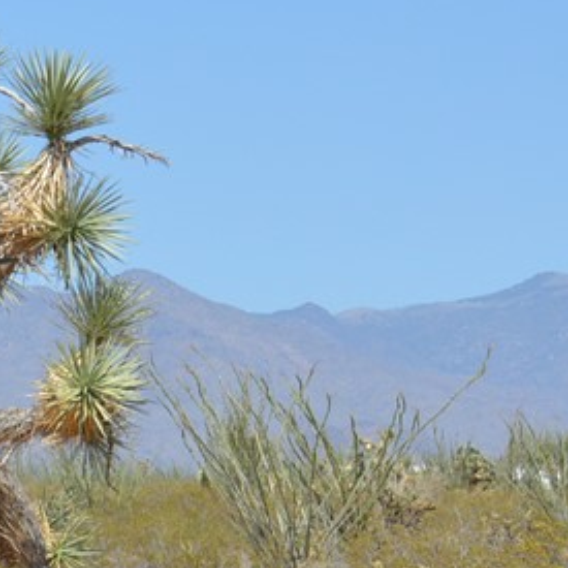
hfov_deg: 6.3
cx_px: -29
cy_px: 330
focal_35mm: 277
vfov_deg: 6.3
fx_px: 5136
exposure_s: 1/1600
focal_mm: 55
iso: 400
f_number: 6.3
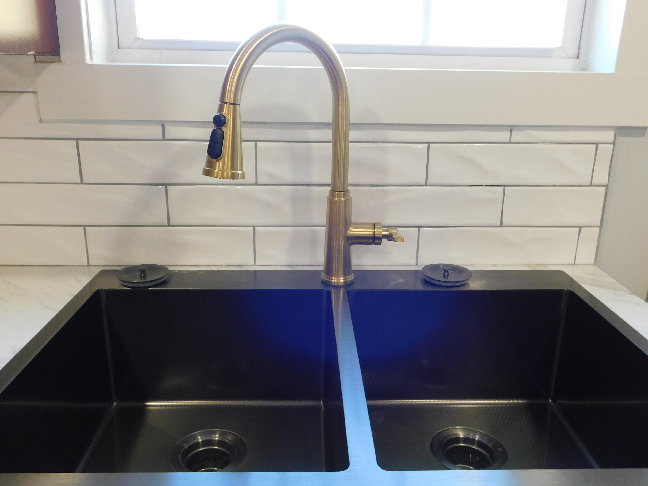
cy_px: 243
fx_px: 562
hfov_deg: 60.0
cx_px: 324
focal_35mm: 30
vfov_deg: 46.8
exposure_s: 1/30
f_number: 3.2
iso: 200
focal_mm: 5.3
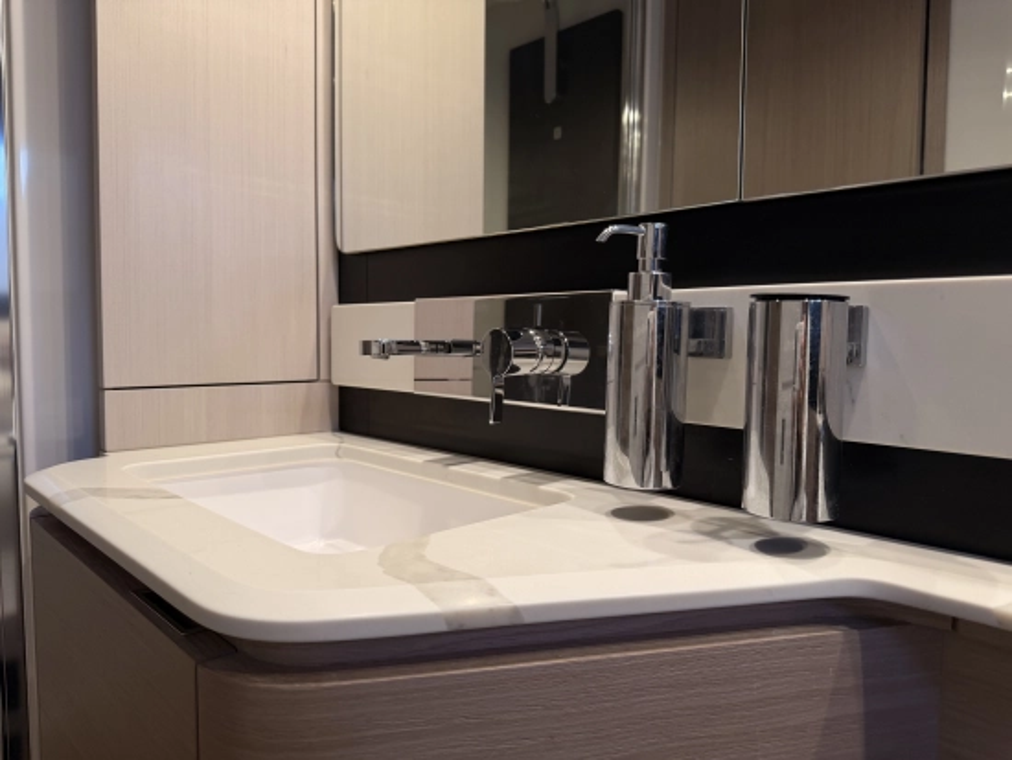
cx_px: 506
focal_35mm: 24
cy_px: 380
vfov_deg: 56.9
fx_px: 702
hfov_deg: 71.6
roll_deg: -0.2
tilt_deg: -5.0
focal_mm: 6.76
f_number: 1.78
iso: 125
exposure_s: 1/121
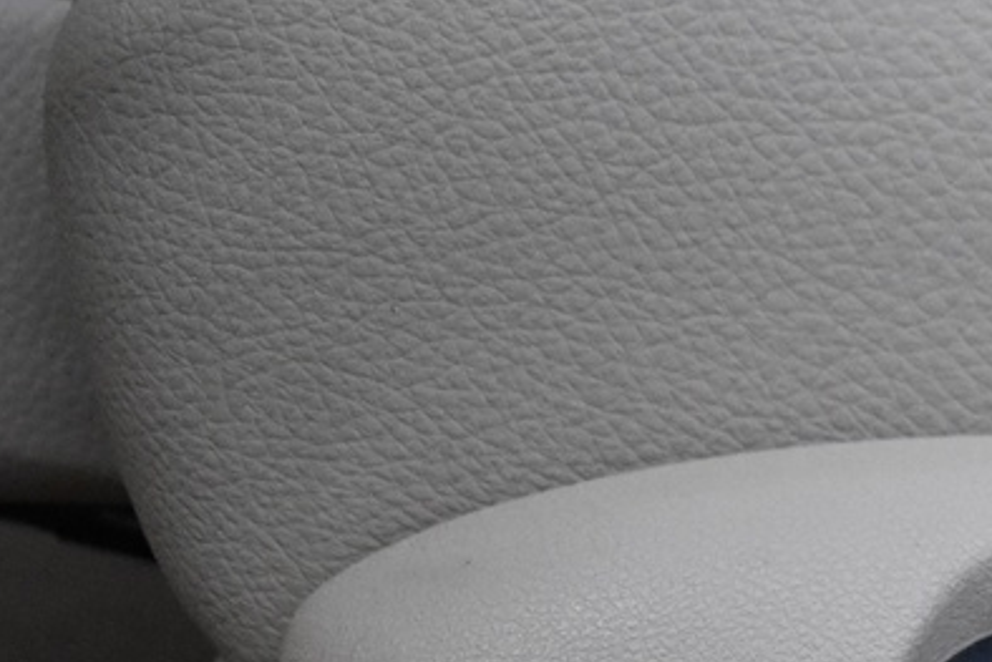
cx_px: 1828
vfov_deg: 12.3
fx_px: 3060
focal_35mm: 111
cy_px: 491
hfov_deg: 15.6
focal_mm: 18
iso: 2800
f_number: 3.5
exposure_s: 1/60
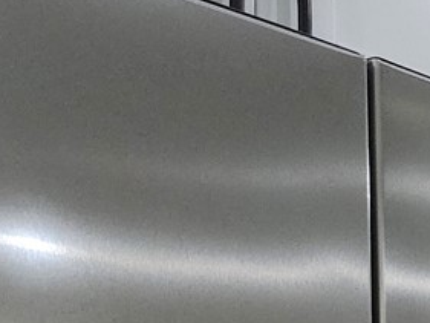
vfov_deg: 10.3
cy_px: 690
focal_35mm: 131
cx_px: 1053
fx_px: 1628
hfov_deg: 12.0
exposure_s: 1/120
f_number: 1.8
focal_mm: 6.4
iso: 500
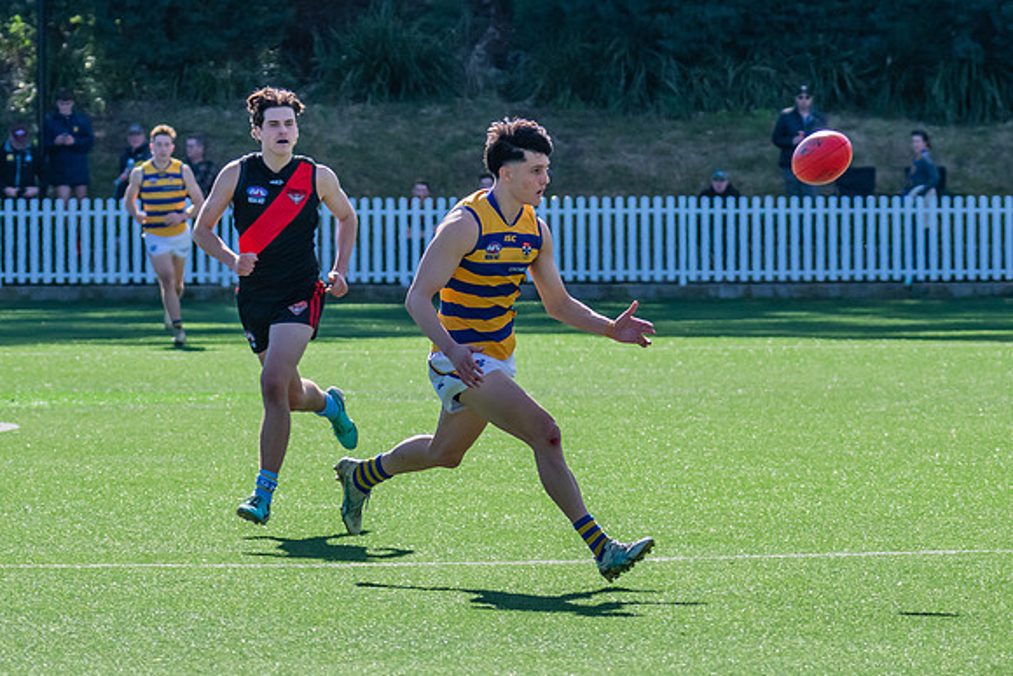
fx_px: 12296
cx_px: 468
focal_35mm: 437
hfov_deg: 4.7
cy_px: 156
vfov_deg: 3.1
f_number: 9
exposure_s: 1/1250
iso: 800
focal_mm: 240
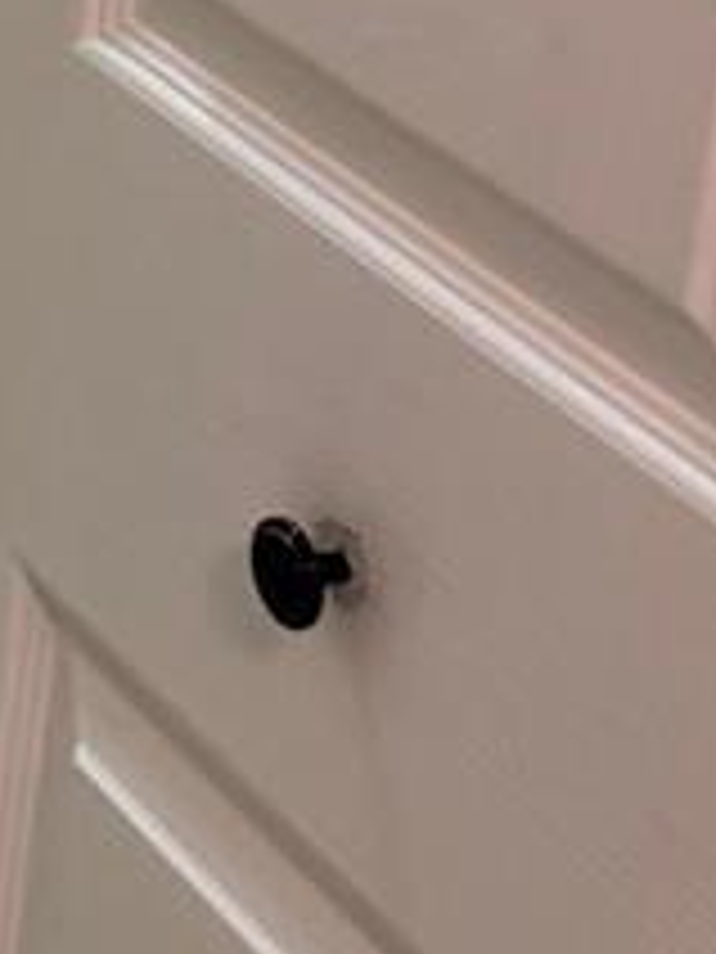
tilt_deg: -11.8
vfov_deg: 12.9
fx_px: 3751
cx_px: -1261
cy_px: -882
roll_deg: -4.5
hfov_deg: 9.2
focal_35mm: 136
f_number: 1.78
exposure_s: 1/60
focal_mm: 6.76
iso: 200
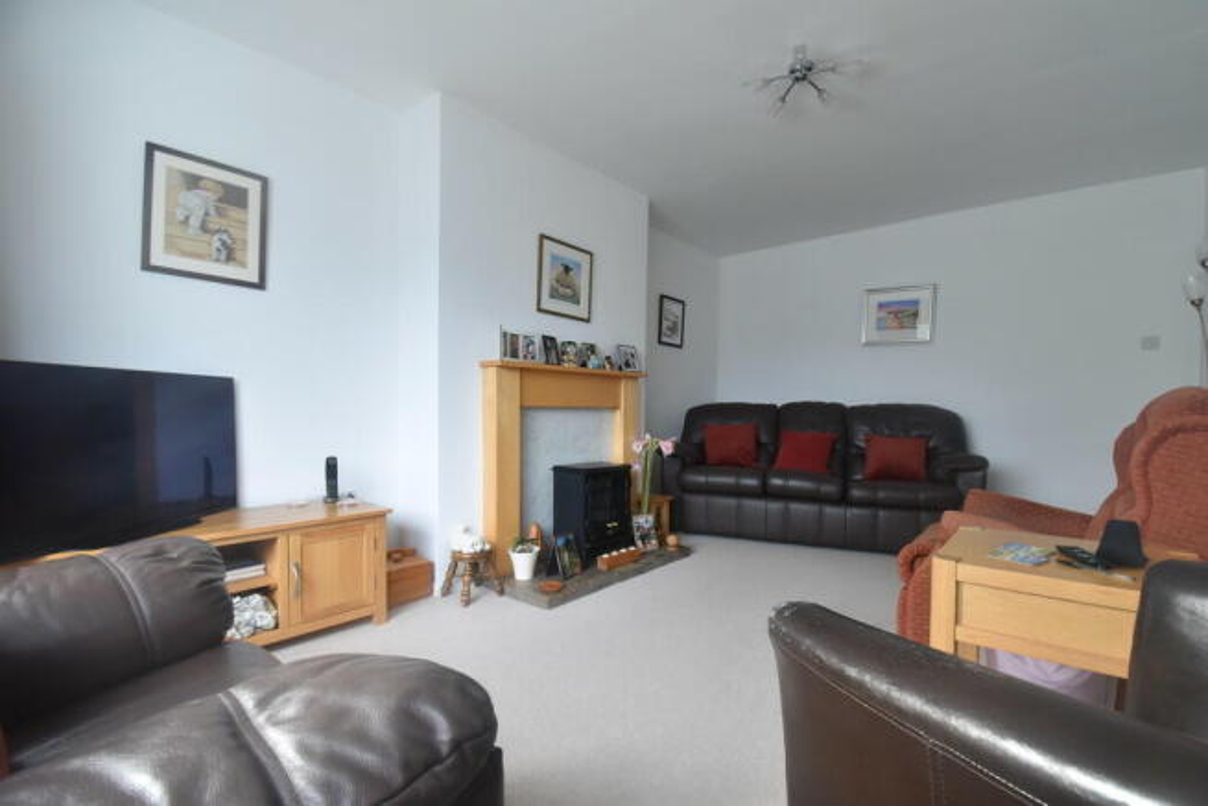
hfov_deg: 100.4
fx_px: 503
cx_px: 604
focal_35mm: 15
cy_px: 403
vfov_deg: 77.4
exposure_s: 1/5
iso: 640
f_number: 9
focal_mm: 10
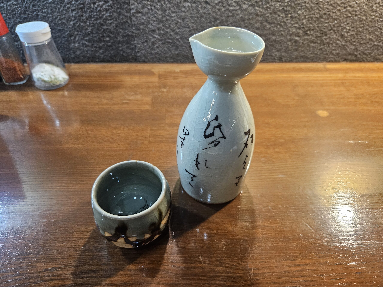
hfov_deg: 73.9
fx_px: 254
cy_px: 144
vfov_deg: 58.9
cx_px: 192
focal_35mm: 23
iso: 400
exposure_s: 1/100
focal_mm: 5.4
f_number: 1.8
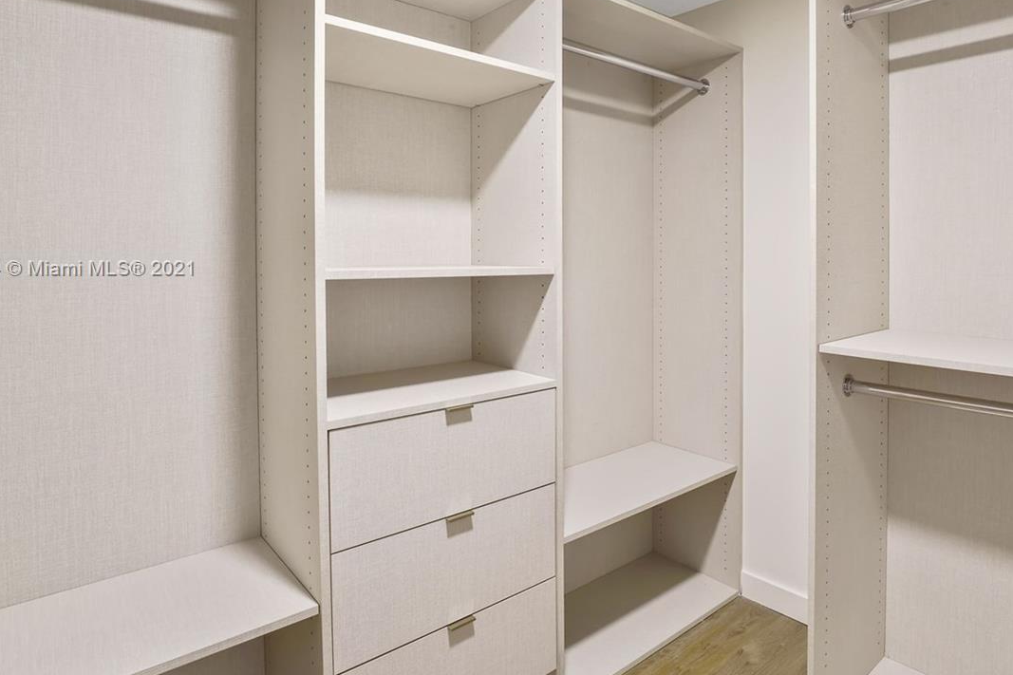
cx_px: 651
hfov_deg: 79.3
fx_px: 591
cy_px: 270
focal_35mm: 21
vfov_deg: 59.0
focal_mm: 14
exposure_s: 1.6
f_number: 11
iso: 100
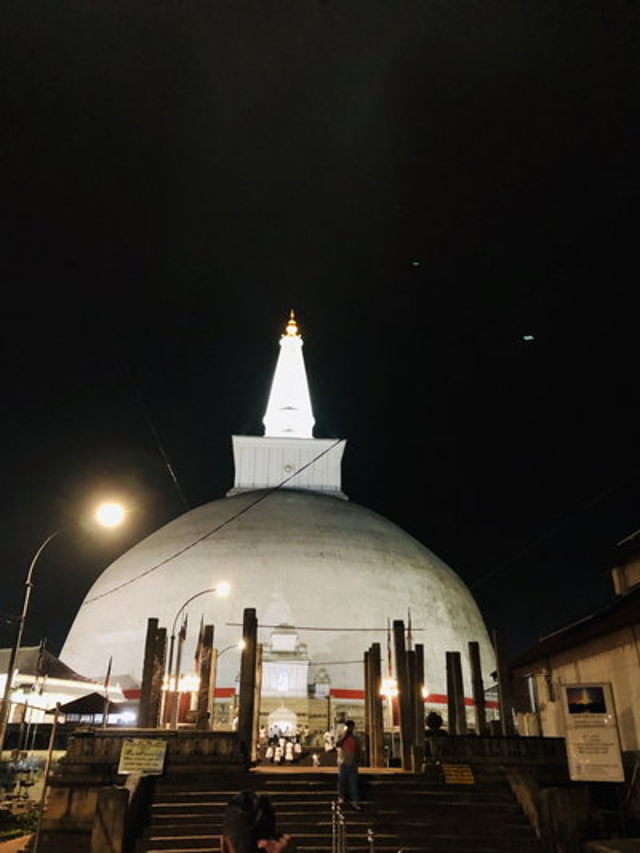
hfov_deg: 49.8
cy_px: 426
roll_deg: -0.9
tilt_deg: +26.1
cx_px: 320
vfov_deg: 63.4
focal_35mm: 28
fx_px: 690
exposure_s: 1/4
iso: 100
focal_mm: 4
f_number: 1.8
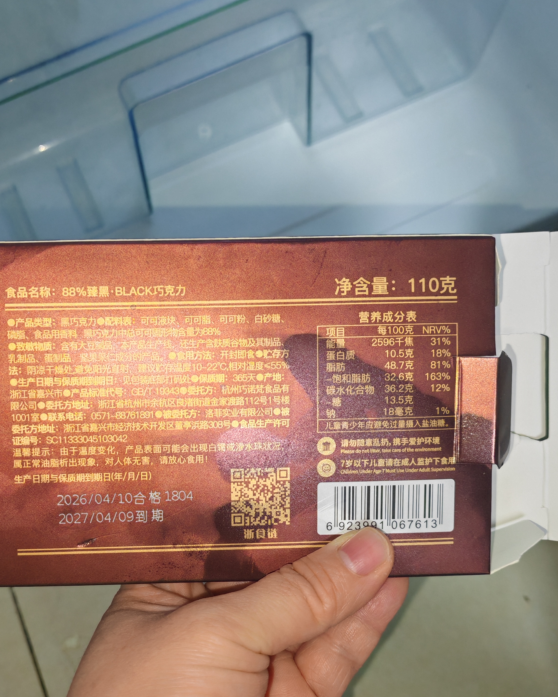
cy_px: 395
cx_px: 194
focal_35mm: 38
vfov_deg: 47.8
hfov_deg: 38.8
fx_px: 784
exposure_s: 1/49
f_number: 1.95
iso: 320
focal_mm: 5.52
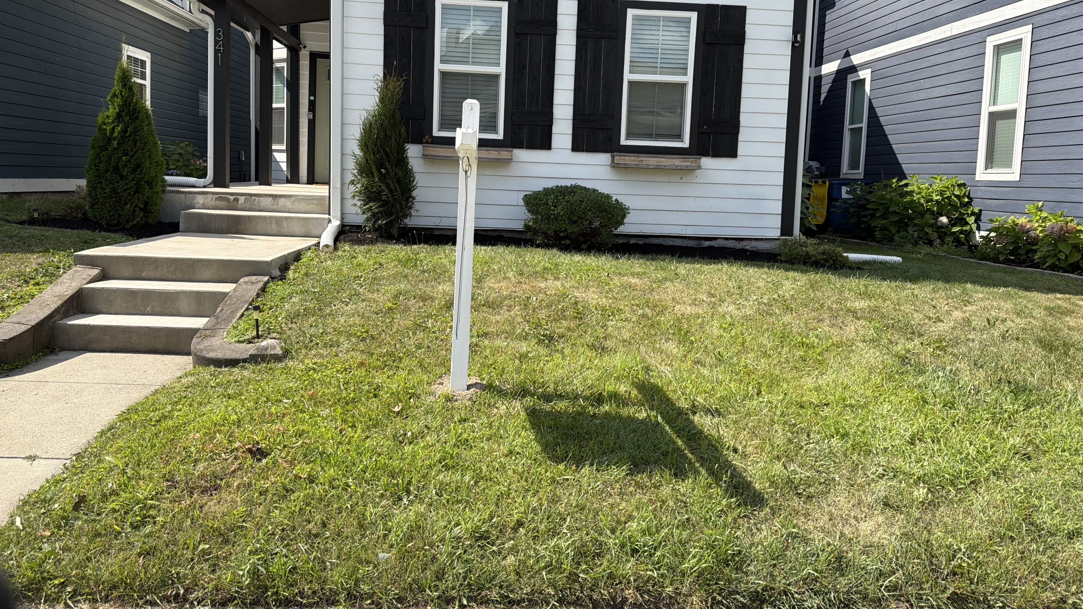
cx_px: 532
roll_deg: -2.3
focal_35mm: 27
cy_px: 236
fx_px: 775
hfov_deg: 69.9
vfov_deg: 42.6
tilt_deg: -4.5
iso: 80
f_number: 1.78
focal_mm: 6.76
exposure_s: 1/3145
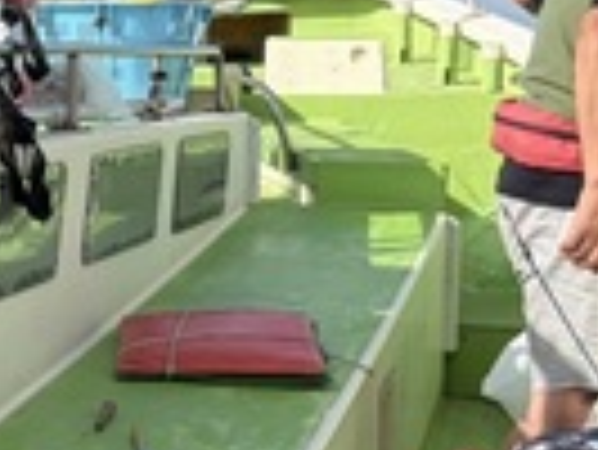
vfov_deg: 11.9
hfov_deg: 14.1
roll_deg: -1.3
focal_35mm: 125
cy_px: 256
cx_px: -459
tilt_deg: -6.0
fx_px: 2161
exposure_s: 1/2865
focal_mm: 5.96
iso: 50
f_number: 1.6
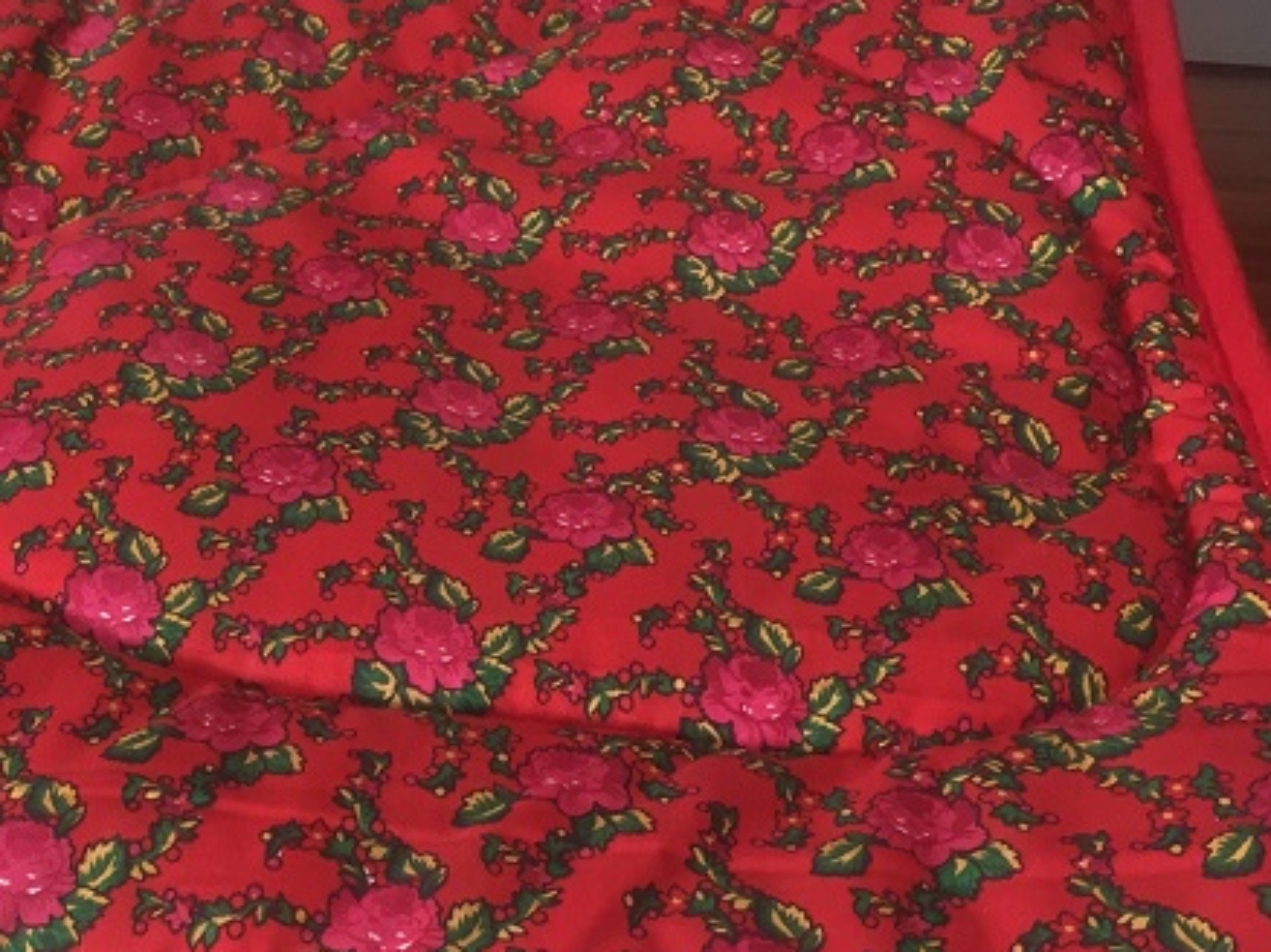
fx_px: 1945
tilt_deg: -38.0
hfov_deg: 35.5
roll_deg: -1.3
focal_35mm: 53
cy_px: 734
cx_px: 342
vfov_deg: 27.1
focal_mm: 4.15
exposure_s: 1/33
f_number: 2.2
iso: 100
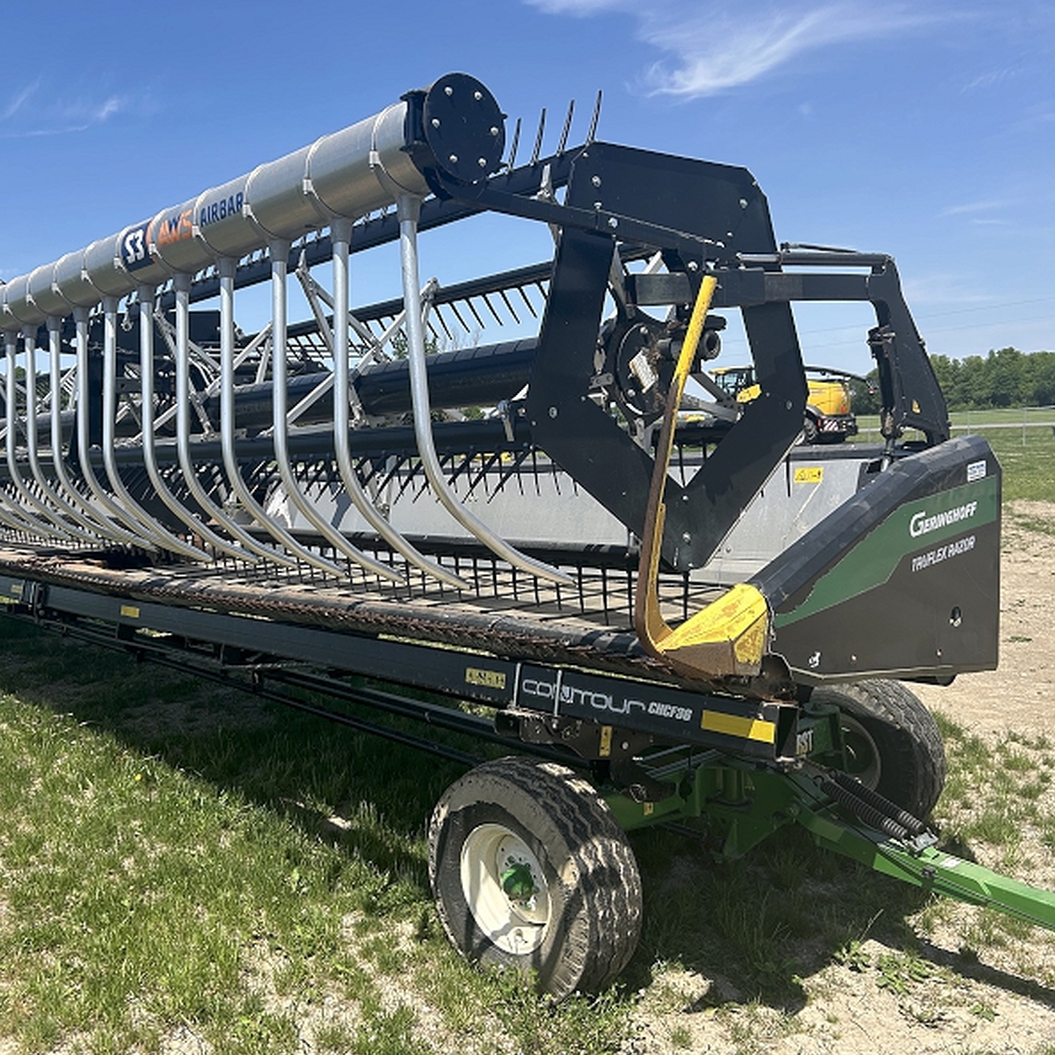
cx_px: 393
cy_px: 525
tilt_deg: -3.5
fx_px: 1069
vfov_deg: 52.5
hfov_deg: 52.0
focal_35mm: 31
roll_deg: +2.7
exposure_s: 1/3257
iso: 50
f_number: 1.5
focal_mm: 5.7
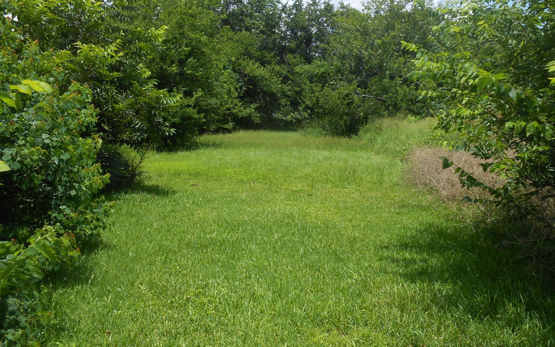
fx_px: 424
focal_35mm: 28
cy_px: 142
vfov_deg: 44.4
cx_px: 274
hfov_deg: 66.5
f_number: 3.5
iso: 80
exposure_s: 1/800
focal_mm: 4.6
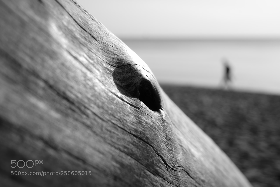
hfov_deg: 36.2
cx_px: 140
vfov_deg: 24.6
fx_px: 428
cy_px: 94
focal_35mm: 55
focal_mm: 55
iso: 50
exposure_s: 1/200
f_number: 8
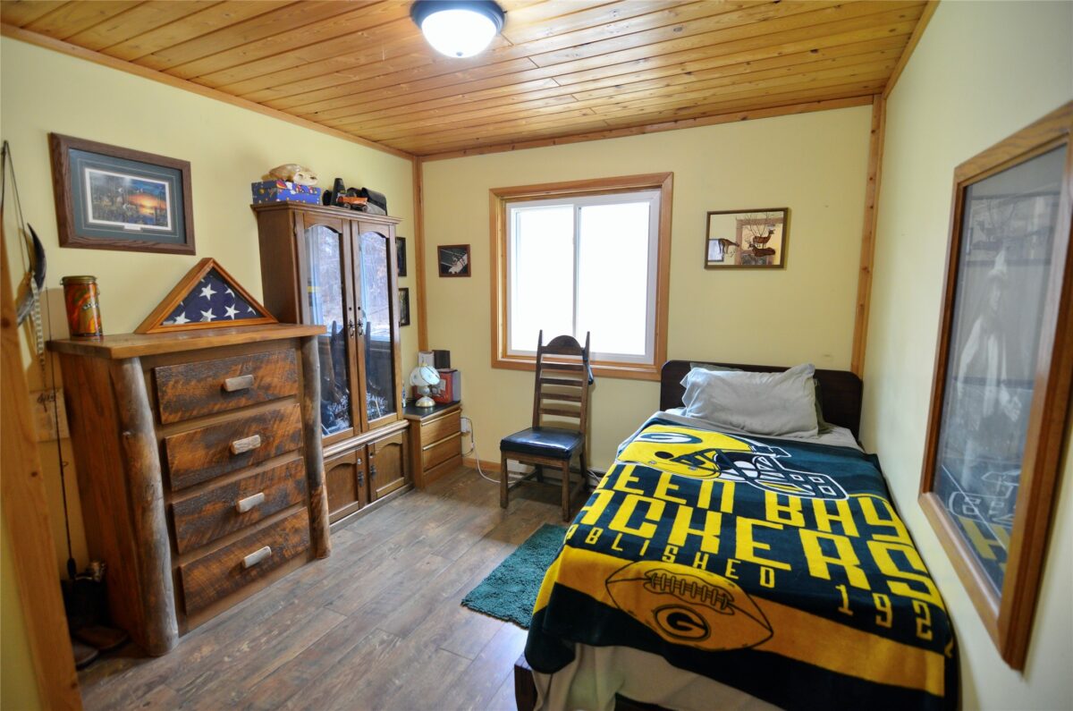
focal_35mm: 16
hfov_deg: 95.1
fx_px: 491
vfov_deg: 71.8
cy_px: 356
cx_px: 536
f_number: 2.8
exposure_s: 1/30
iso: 800
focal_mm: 11
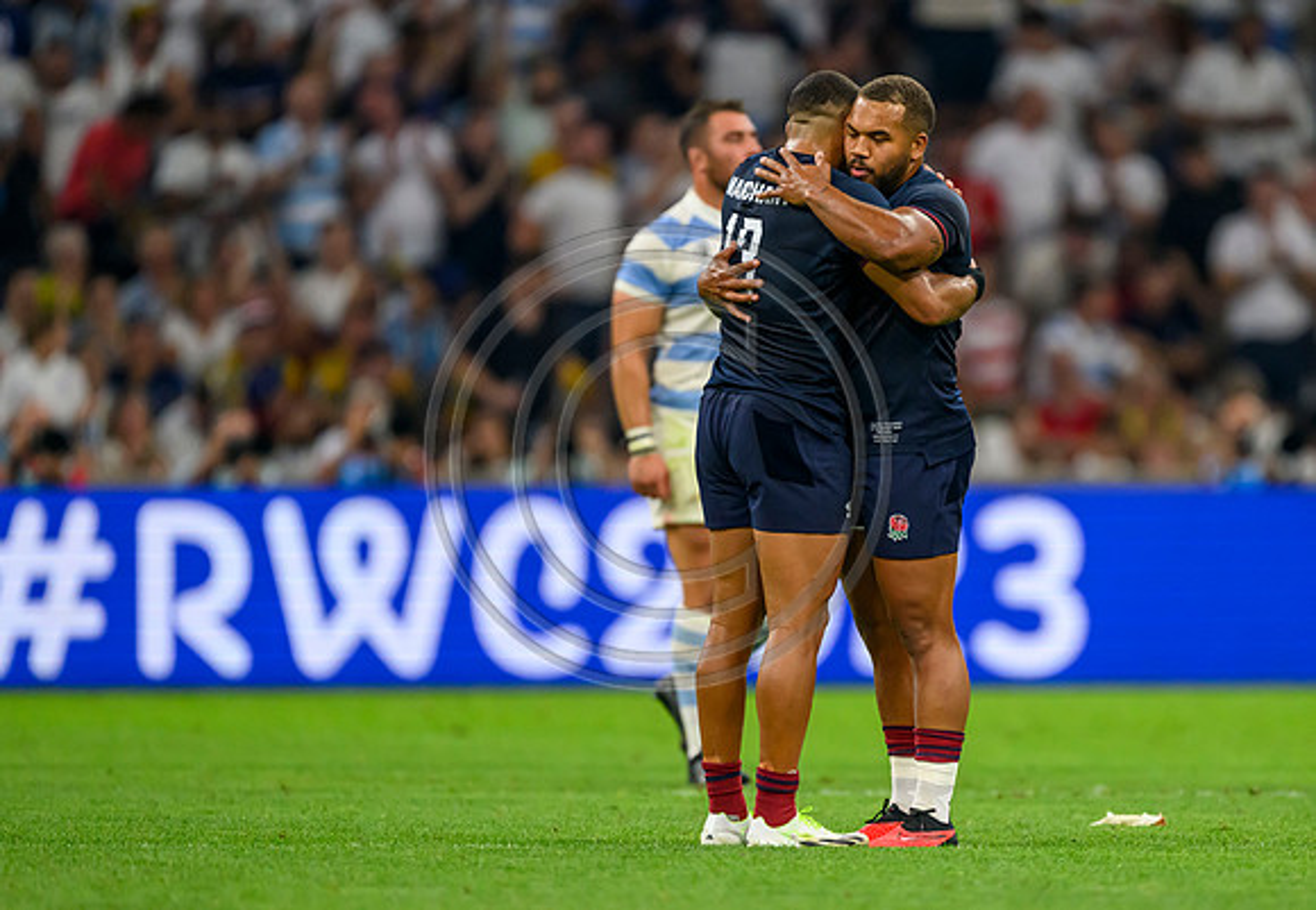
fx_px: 26945
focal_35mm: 729
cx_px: 861
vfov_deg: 1.9
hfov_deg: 2.8
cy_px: 498
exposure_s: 1/1250
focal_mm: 560
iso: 3200
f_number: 4
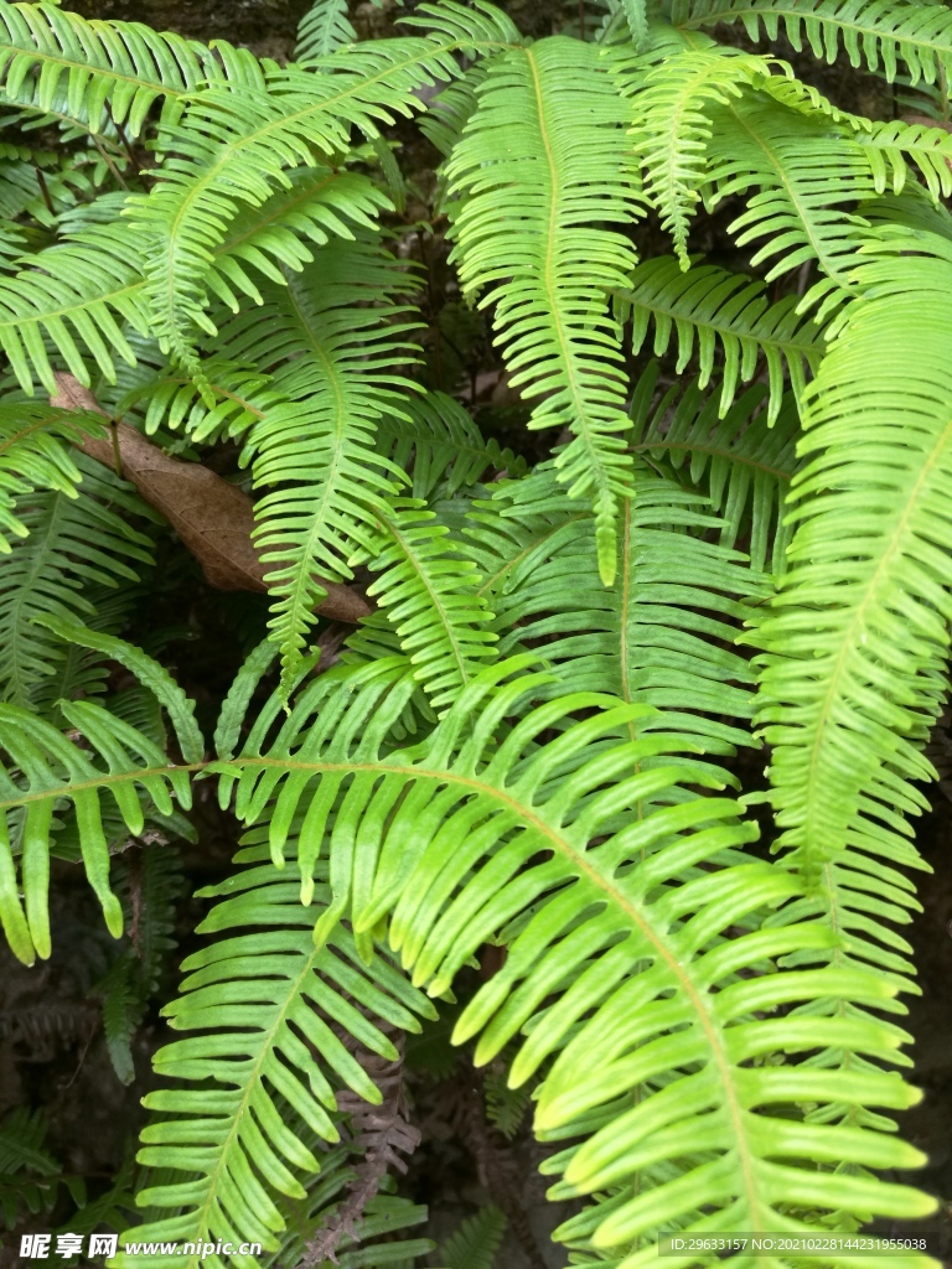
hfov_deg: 51.4
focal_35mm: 27
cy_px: 634
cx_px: 476
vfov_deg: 65.3
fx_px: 990
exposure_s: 1/120
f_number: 2
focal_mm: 4.04
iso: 50
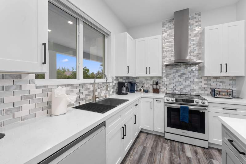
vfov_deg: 81.2
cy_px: 82
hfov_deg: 104.3
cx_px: 123
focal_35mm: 14
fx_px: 96
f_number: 9
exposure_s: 1/2.5
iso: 250
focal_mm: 14
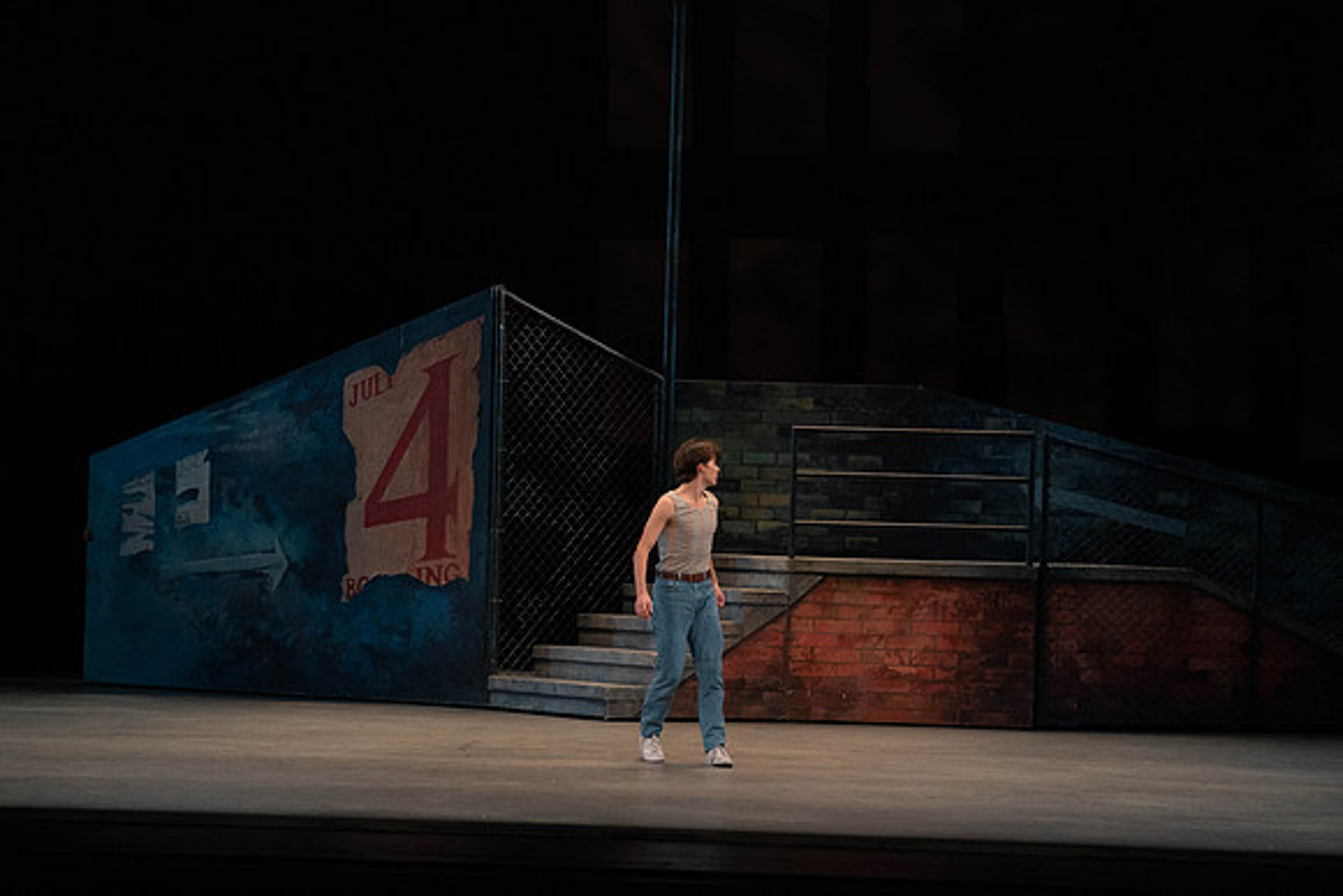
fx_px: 4813
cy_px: 448
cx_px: 672
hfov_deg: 15.9
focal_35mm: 129
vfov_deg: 10.6
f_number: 4.5
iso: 3200
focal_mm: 129
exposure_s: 1/400
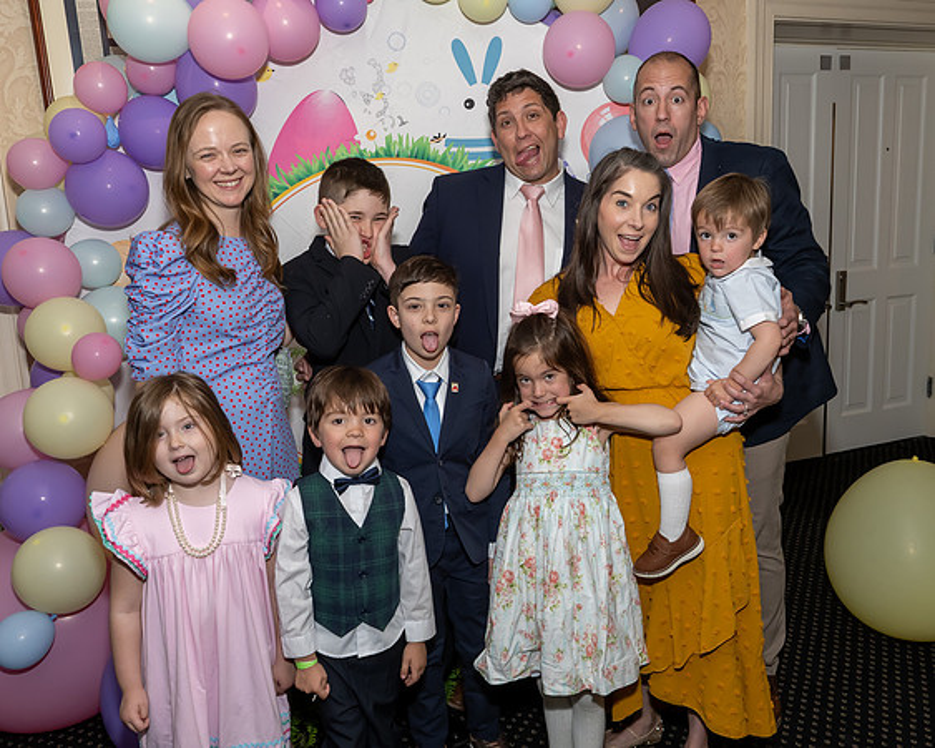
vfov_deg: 49.4
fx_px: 812
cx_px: 509
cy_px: 358
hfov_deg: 59.7
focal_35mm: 29
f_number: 9
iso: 640
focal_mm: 17
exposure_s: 1/250
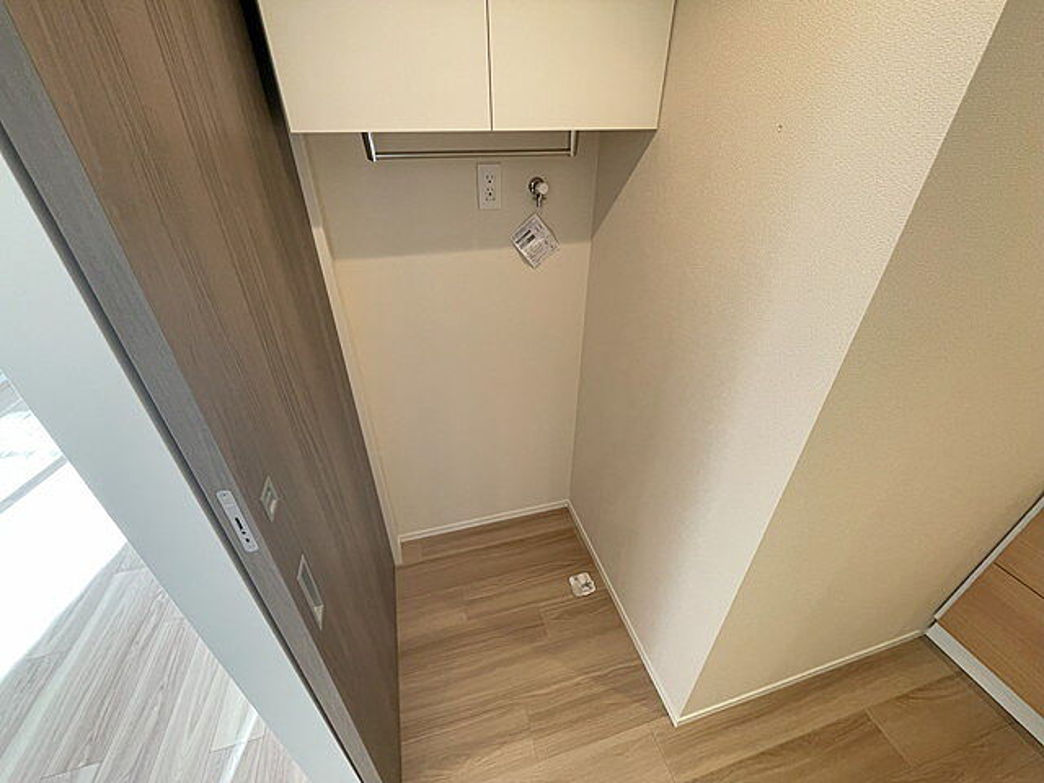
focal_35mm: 14
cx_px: 522
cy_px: 392
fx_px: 422
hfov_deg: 102.1
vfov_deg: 85.7
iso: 250
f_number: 2.4
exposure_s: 1/99
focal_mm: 1.55
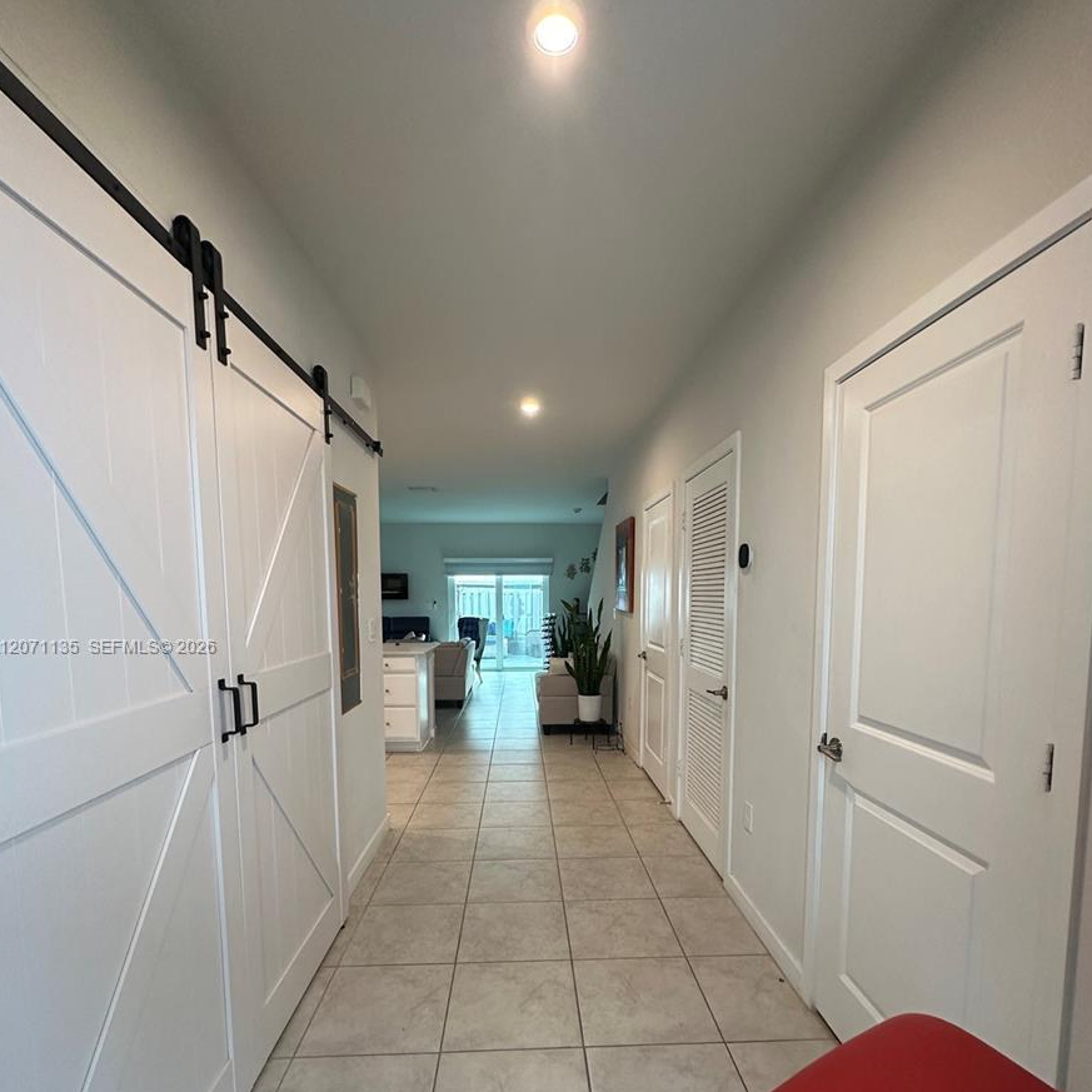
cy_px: 648
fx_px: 607
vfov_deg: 83.1
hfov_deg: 84.0
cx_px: 547
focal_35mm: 17
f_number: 2.2
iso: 320
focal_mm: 2.22
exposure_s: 1/120
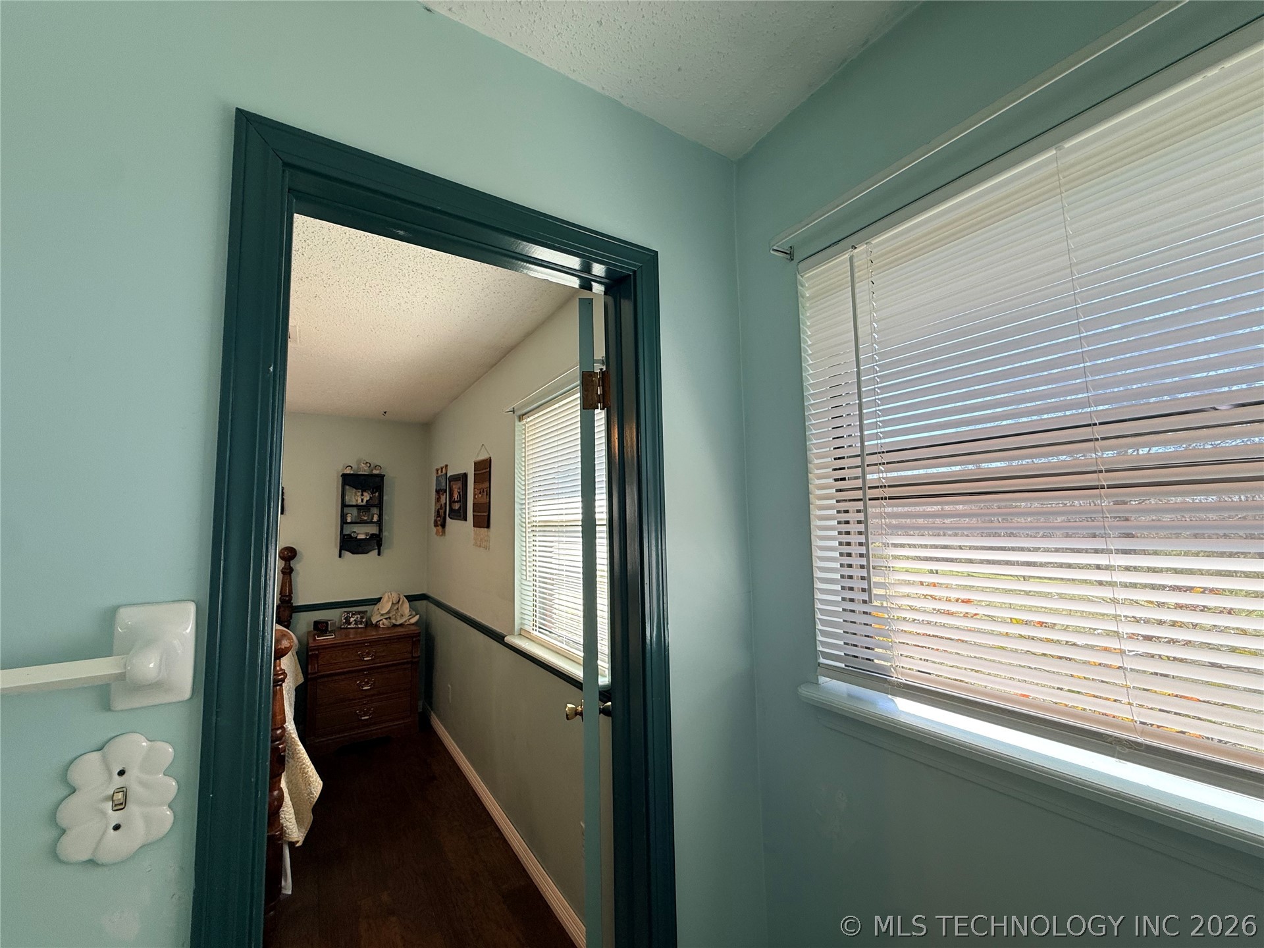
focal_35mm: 14
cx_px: 632
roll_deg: +1.4
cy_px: 474
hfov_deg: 102.1
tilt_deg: +6.0
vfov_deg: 85.7
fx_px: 511
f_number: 2.2
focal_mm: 2.22
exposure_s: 1/138
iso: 64
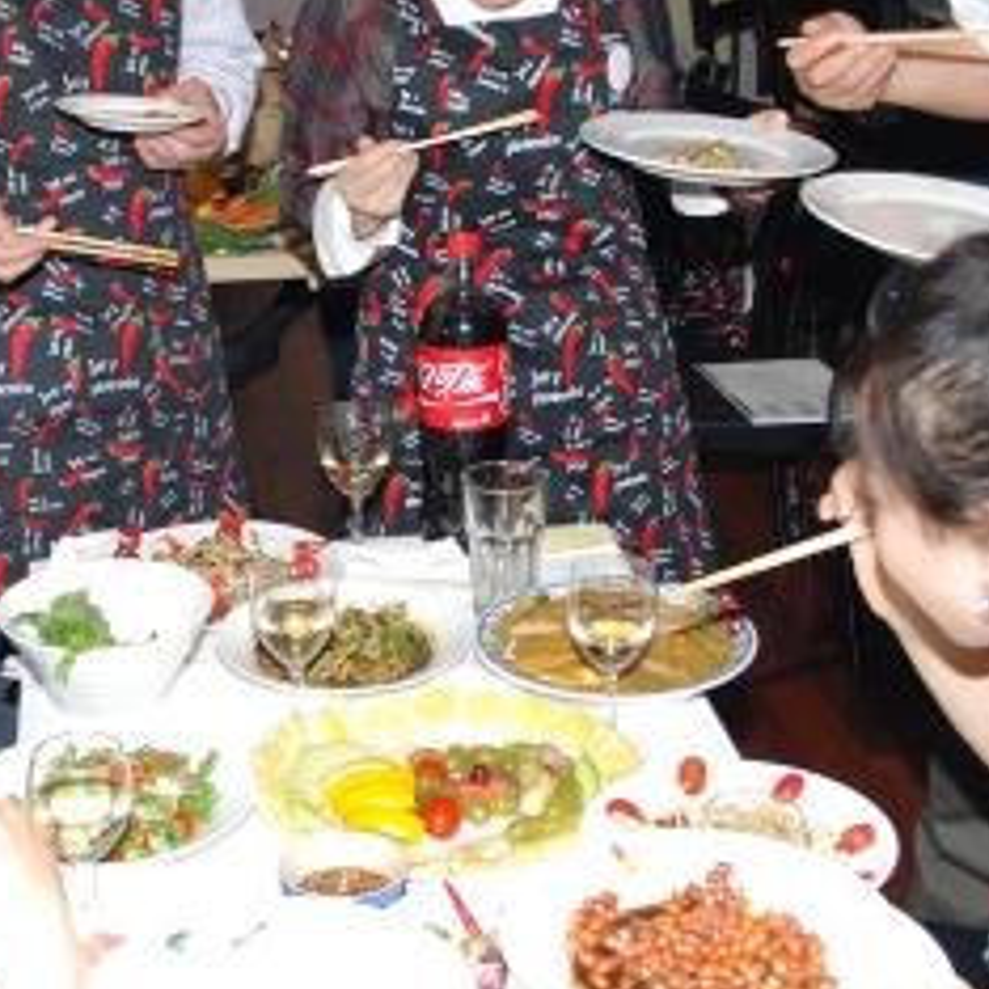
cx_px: 321
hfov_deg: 24.2
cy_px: 355
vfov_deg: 24.2
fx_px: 2295
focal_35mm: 71
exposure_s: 1/60
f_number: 5.6
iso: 320
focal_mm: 26
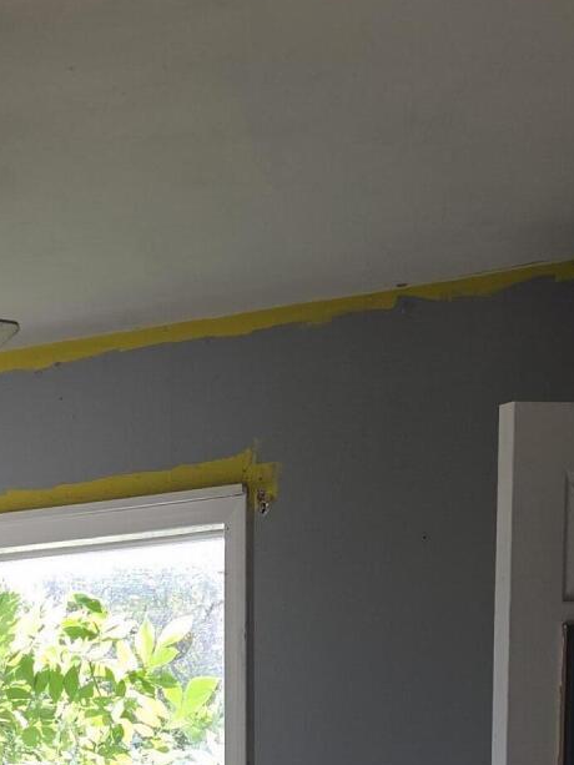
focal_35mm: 75
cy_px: 1031
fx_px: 1658
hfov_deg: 18.4
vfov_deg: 22.8
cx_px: -150
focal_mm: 5.4
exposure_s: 1/180
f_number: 1.8
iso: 40
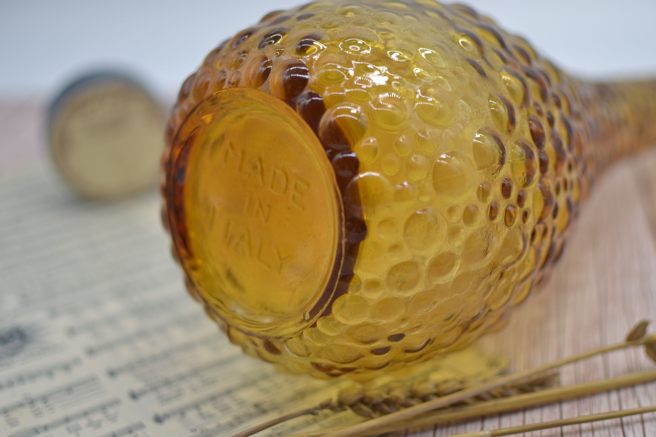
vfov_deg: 23.2
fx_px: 1067
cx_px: 345
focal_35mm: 59
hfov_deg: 34.2
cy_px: 205
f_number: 1.8
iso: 100
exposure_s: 1/500
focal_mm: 35
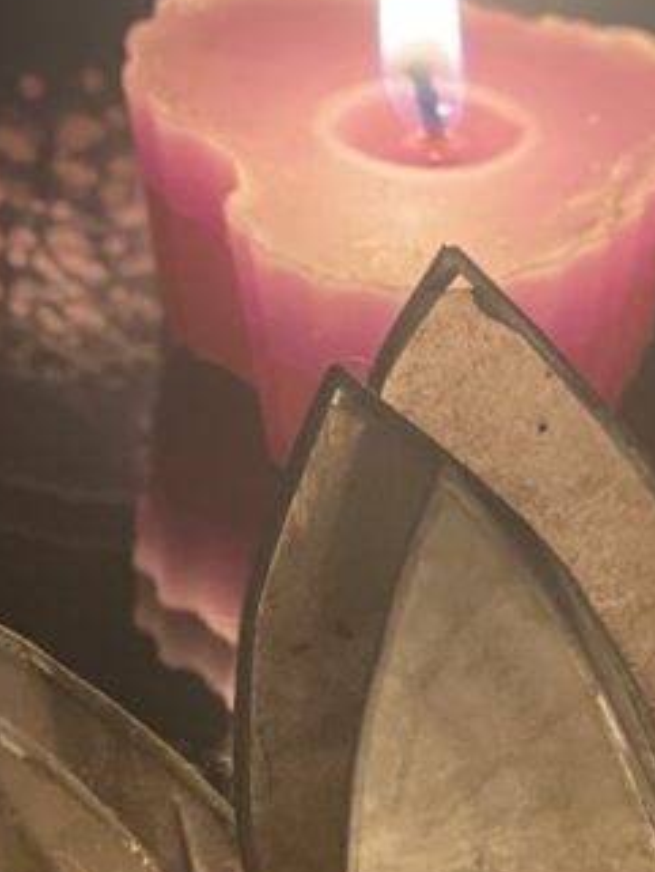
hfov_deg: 8.8
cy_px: 695
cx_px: 927
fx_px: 4185
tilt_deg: -35.7
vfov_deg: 11.9
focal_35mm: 166
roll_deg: -5.7
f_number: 2
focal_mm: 6
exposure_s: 1/33
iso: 320
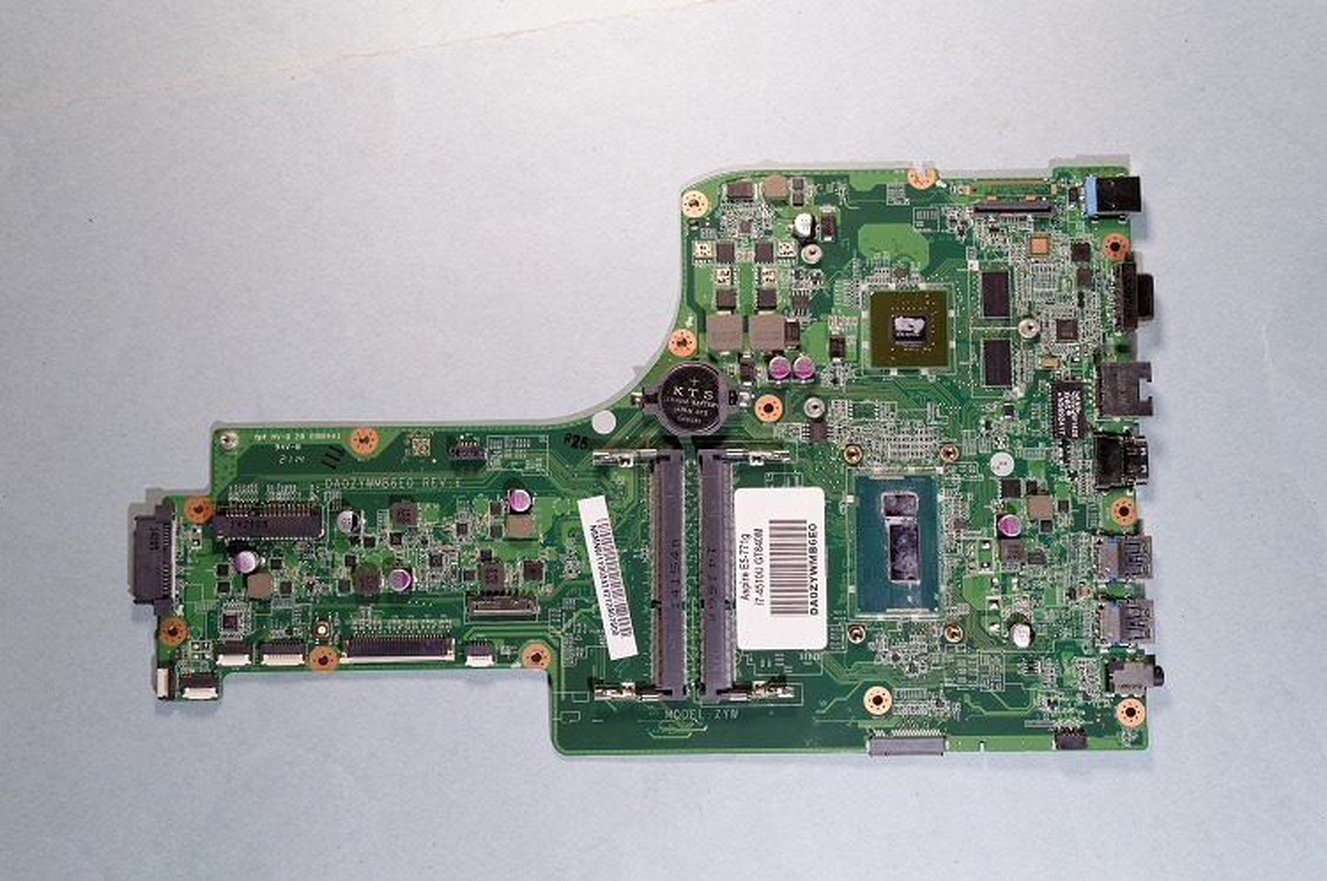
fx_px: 1215
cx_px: 664
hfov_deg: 57.3
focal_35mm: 33
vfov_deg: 39.9
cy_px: 440
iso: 100
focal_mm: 22
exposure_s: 1/6
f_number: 8
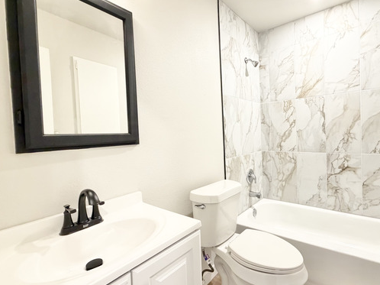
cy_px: 138
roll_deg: +2.5
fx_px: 198
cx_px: 227
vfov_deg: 71.5
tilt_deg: -1.6
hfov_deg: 86.8
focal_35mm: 18
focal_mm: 2.22
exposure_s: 1/60
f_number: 2.2
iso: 640
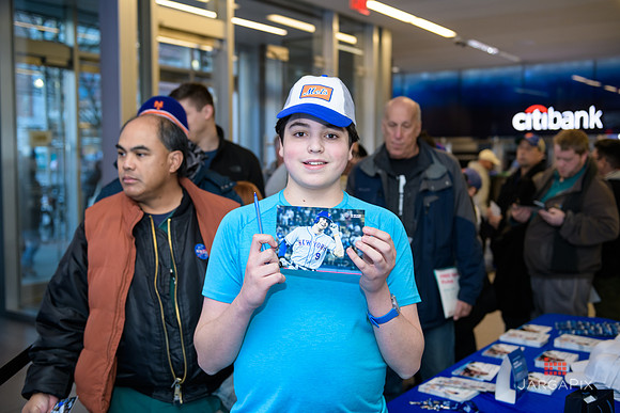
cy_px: 206
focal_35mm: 38
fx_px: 655
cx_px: 310
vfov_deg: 35.1
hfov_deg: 50.7
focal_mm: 38
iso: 400
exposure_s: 1/125
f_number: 3.2
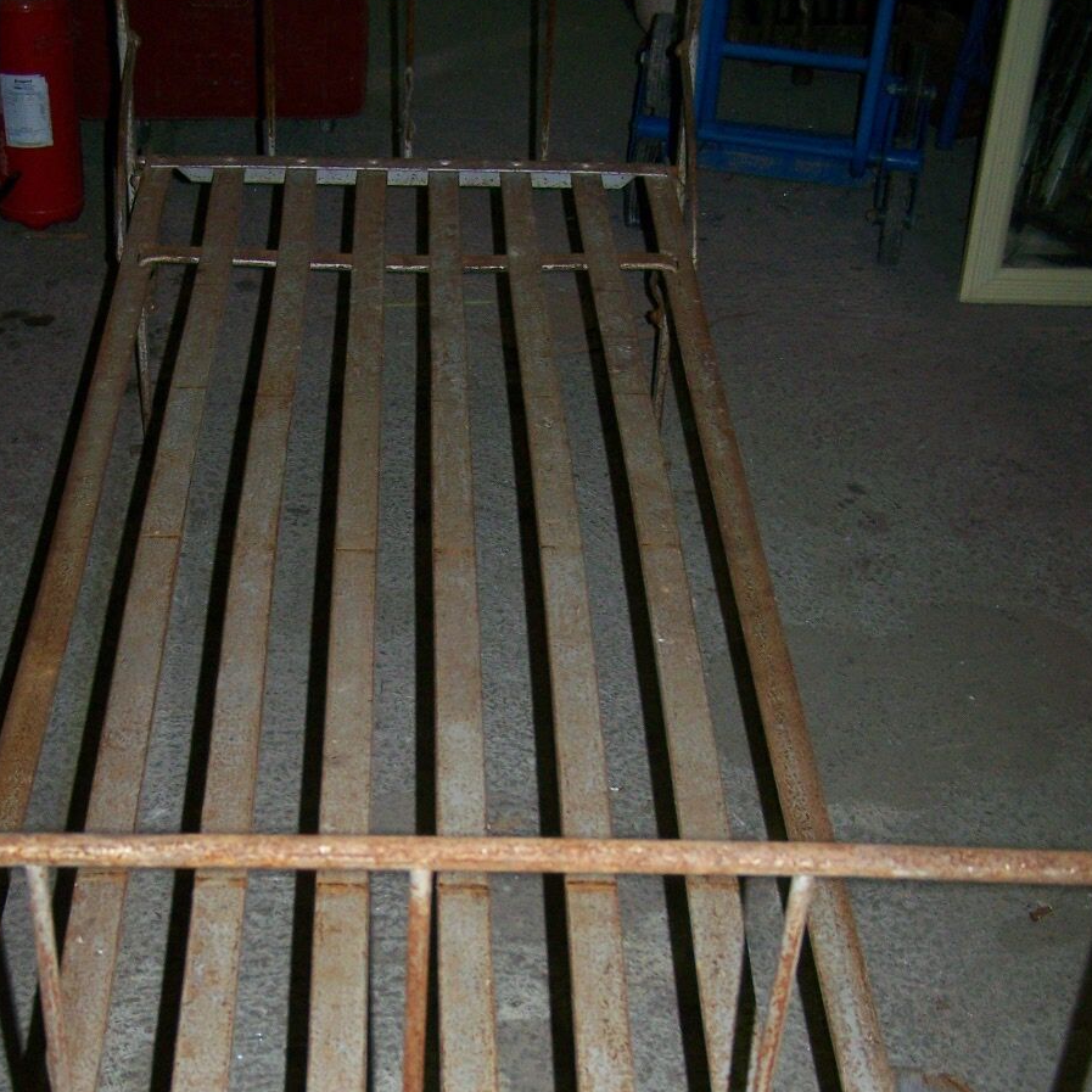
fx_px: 1999
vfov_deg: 30.0
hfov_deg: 30.5
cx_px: 425
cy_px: 834
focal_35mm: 56
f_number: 2.8
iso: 160
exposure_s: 1/60
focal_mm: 6.3
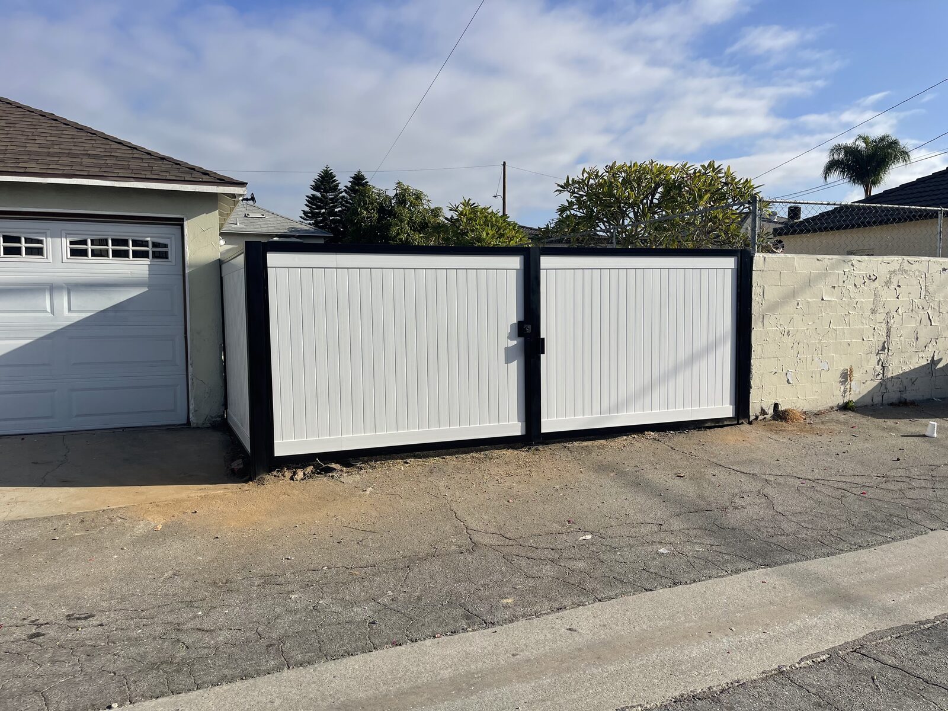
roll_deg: +0.6
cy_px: 356
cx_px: 474
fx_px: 685
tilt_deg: -3.8
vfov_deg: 54.9
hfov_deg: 69.4
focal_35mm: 25
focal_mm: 5.1
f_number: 1.6
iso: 32
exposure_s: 1/4717
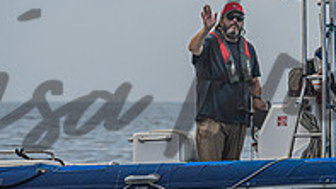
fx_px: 7790
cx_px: 309
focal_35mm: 874
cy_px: 79
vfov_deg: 1.4
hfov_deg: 2.5
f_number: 8
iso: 500
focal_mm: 280
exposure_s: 1/3200
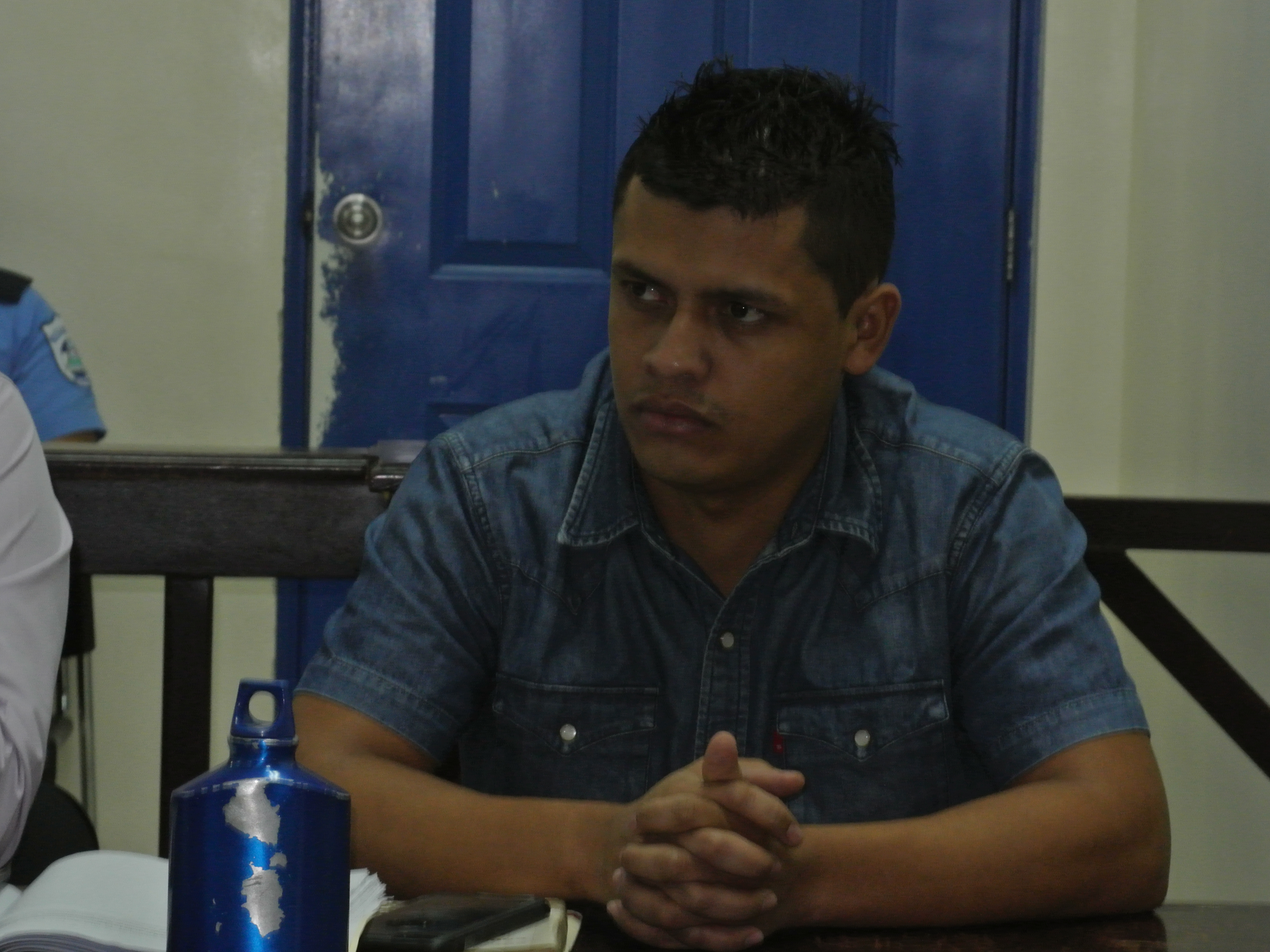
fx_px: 5467
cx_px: 709
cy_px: 476
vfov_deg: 10.0
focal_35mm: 149
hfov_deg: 13.2
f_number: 4.2
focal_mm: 51.2
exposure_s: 1/15
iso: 800
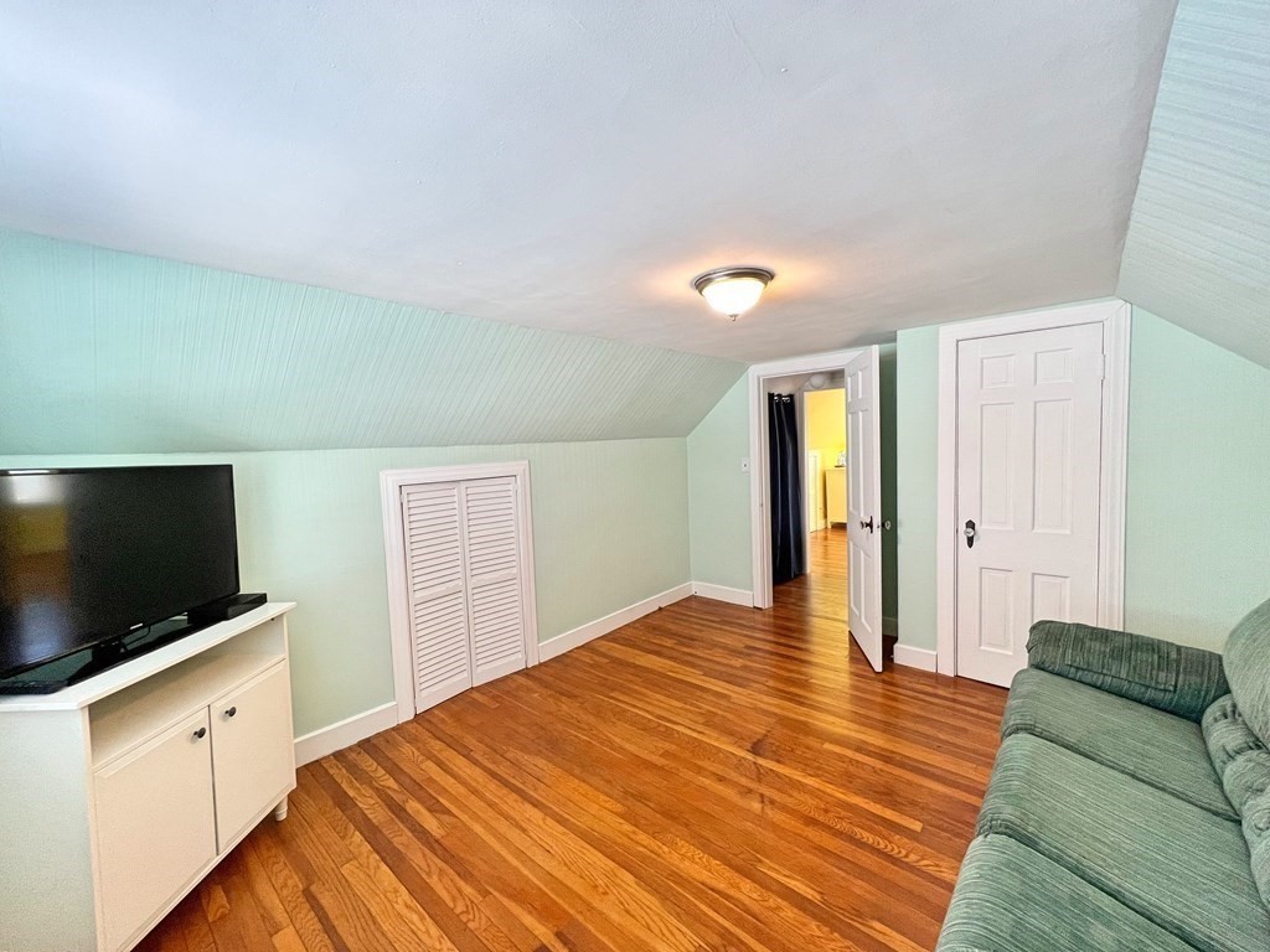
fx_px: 477
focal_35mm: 13
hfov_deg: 106.2
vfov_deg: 89.9
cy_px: 476
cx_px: 635
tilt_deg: -4.0
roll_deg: +2.2
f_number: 1.8
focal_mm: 1.57
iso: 160
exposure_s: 1/120
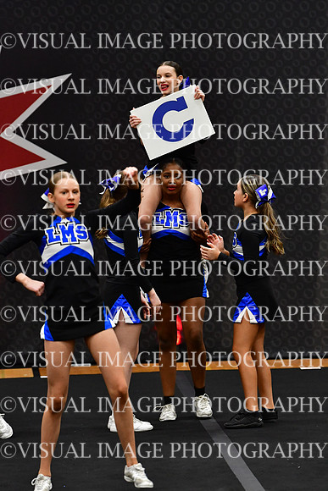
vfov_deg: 8.1
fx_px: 3483
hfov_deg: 5.4
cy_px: 246
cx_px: 164
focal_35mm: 255
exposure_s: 1/500
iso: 4000
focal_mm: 170
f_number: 3.5
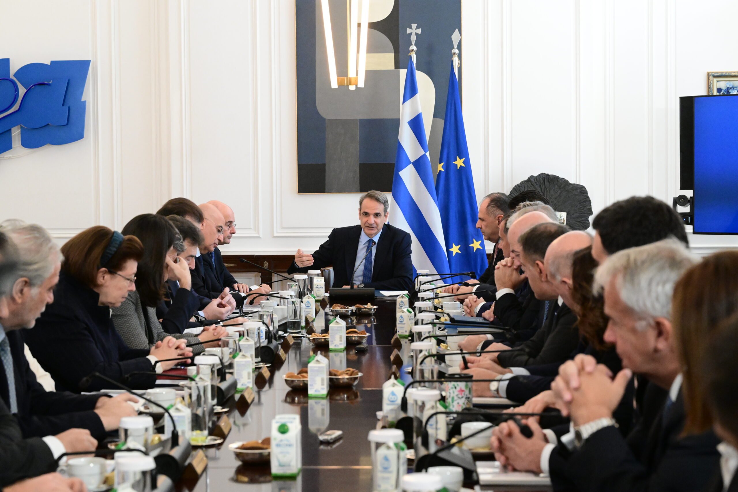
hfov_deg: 27.0
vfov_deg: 18.2
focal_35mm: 75
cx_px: 369
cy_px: 246
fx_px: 1537
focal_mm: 75
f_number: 6.3
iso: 10000
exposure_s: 1/640
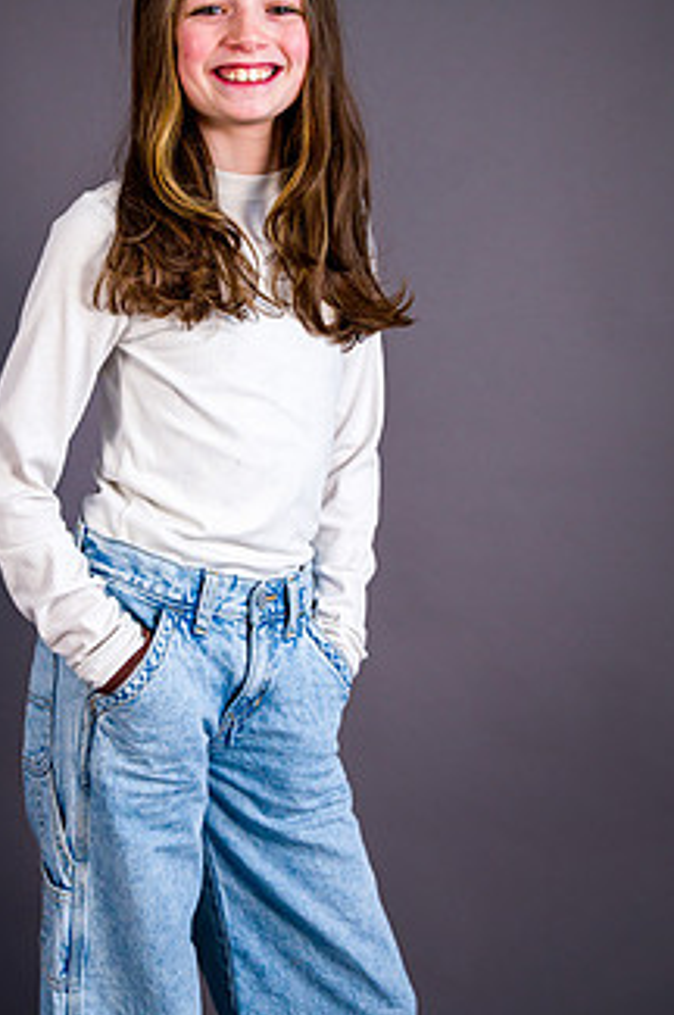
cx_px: 257
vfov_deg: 21.0
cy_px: 400
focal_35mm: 97
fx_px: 2730
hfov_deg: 14.1
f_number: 3.5
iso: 1000
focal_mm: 70
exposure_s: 1/200
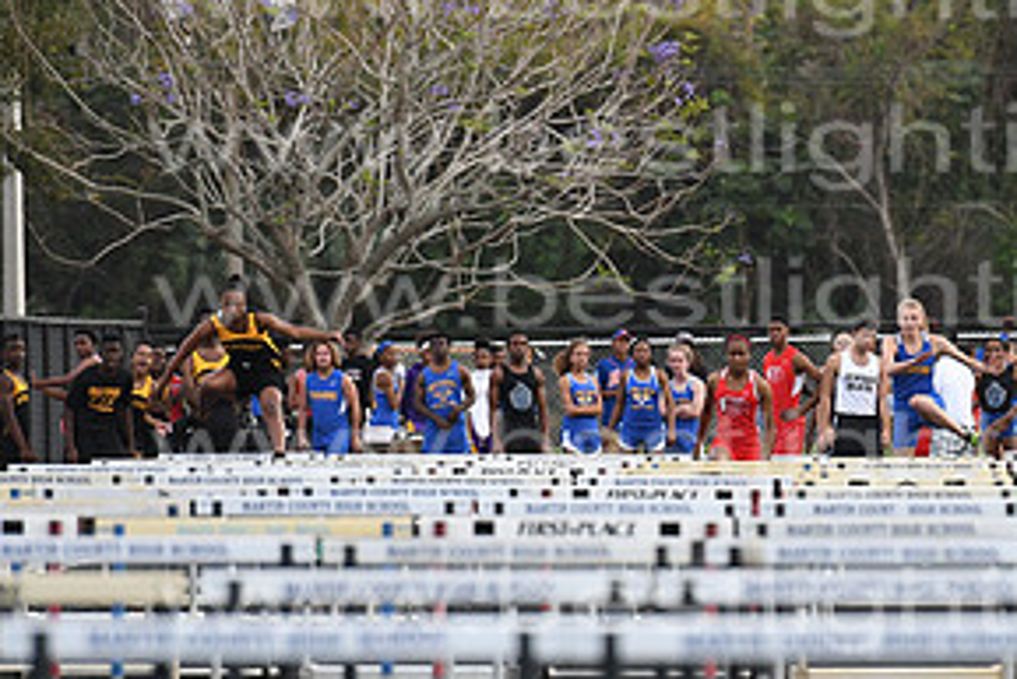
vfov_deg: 2.3
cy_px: 378
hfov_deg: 3.4
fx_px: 17014
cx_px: 957
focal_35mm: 602
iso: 800
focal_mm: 200
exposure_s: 1/2000
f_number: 4
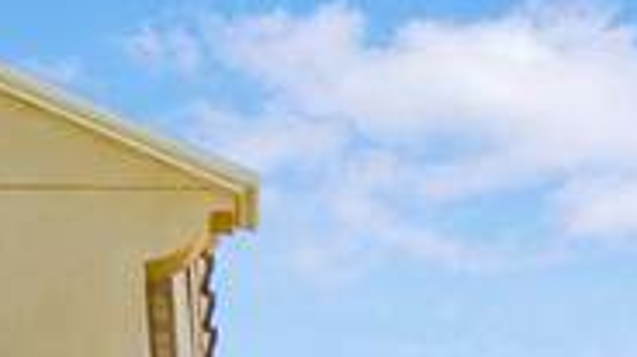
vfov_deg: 9.3
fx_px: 1771
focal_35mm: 105
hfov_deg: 20.4
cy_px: 1043
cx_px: 260
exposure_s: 1/200
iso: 100
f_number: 5
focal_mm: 12
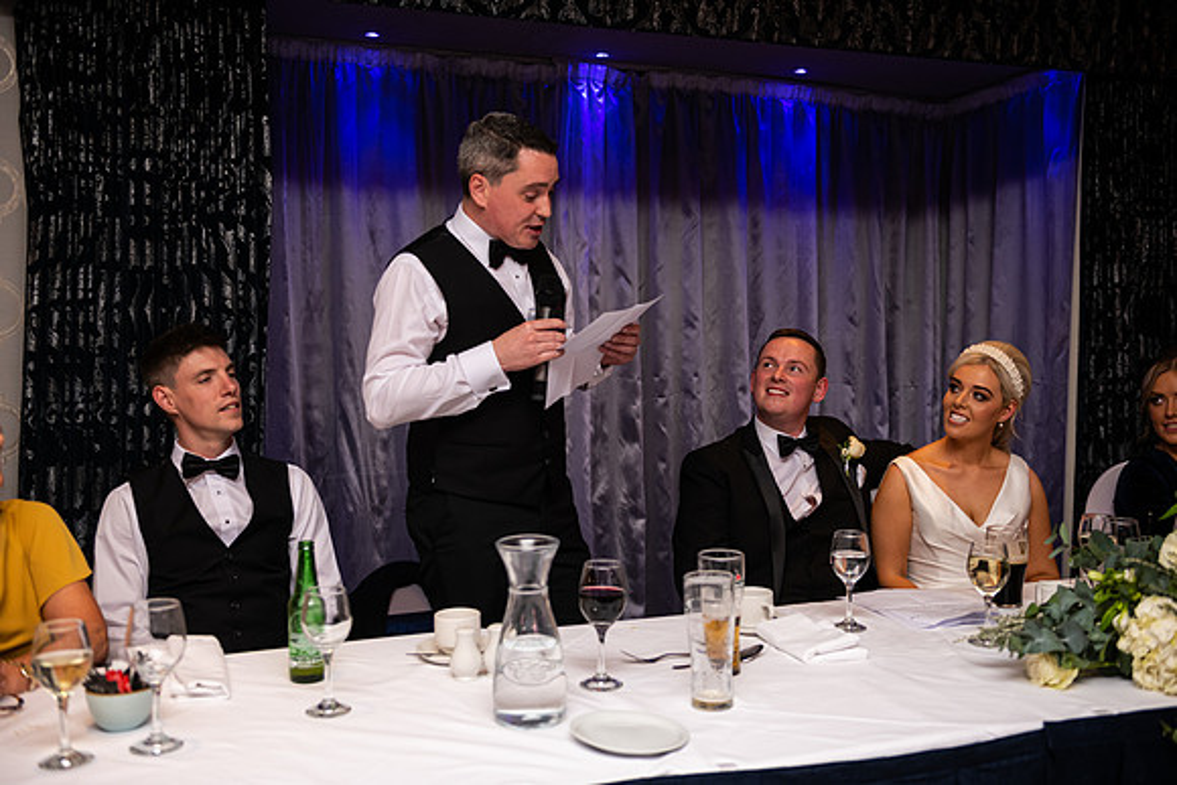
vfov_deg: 36.9
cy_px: 392
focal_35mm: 36
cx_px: 588
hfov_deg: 53.1
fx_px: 1177
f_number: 3.5
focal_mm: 36
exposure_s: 1/160
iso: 640
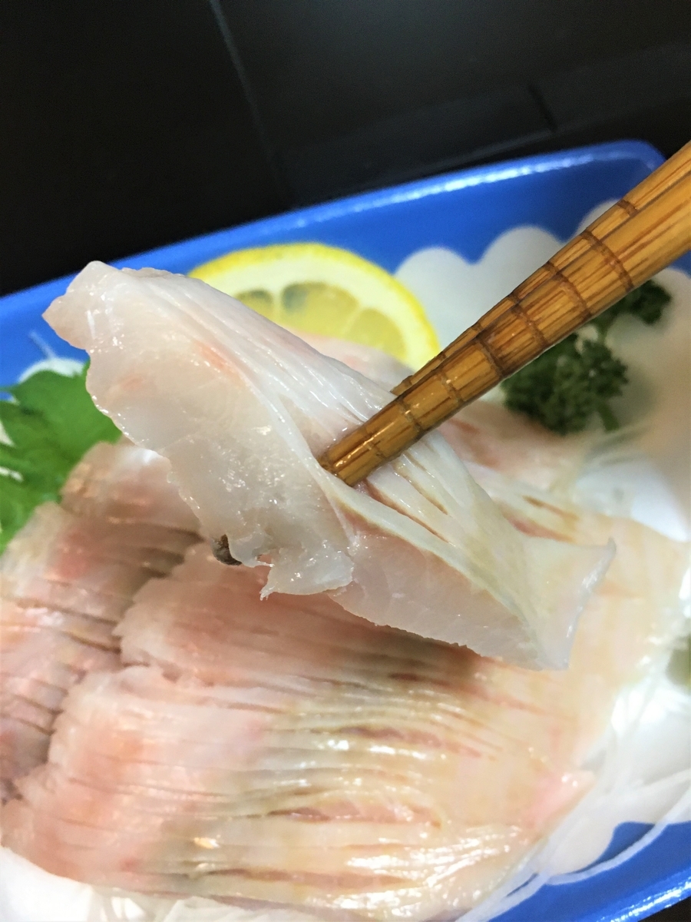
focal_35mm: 29
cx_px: 346
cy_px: 461
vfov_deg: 61.7
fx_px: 772
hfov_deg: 48.2
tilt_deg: -66.4
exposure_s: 1/33
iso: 200
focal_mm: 4.15
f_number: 2.2
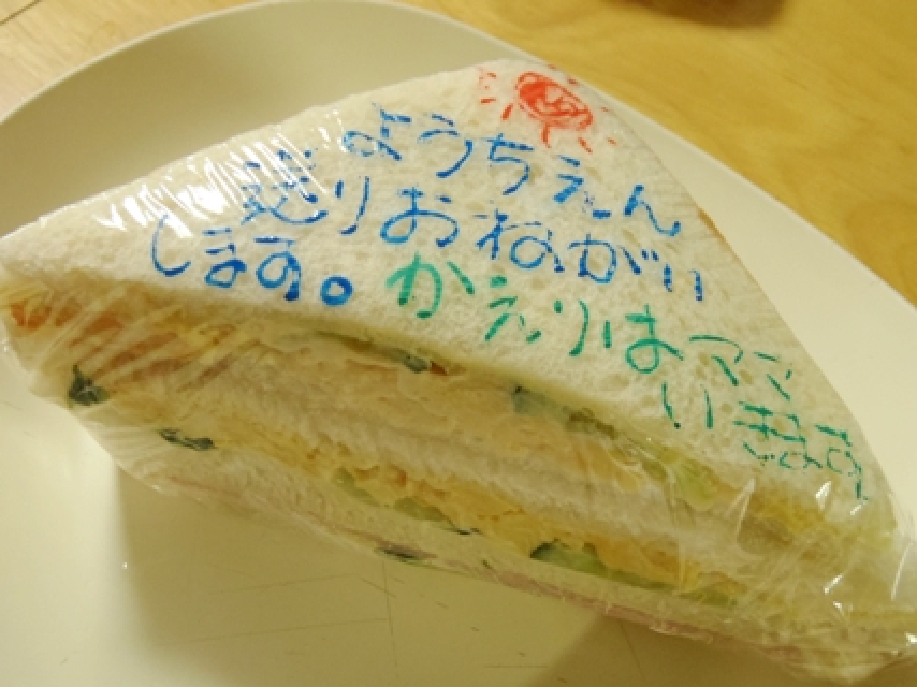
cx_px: 458
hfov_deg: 50.2
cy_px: 344
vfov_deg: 38.6
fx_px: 980
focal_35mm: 37
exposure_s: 1/13
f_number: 4.7
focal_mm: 6.64
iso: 400
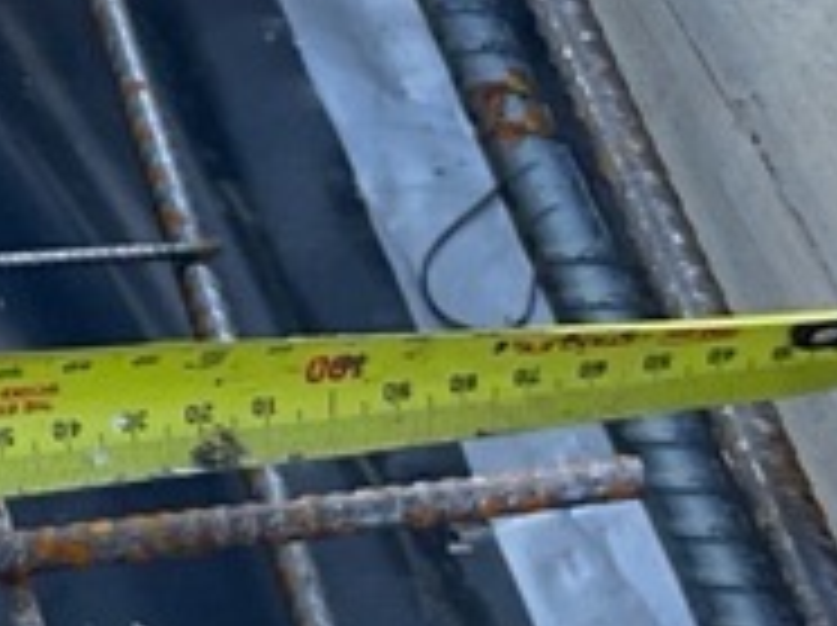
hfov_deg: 11.4
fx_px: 3767
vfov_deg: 9.5
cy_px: 171
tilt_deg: -52.0
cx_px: -882
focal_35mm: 156
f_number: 1.8
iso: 16
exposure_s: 1/683
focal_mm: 3
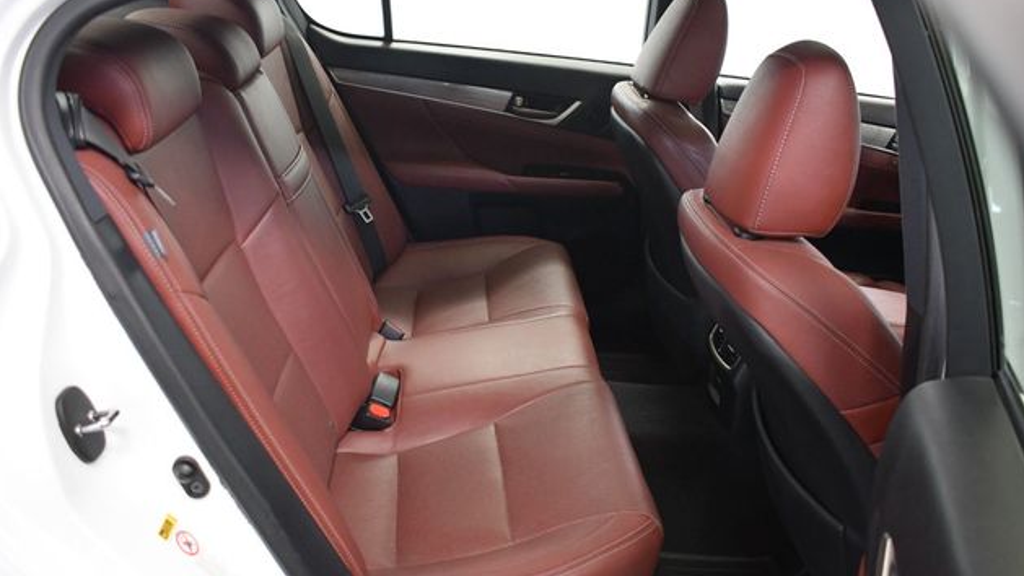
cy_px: 299
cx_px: 508
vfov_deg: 35.6
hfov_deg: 59.5
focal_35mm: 33
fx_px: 896
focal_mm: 21
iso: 3200
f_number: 3.8
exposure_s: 1/100
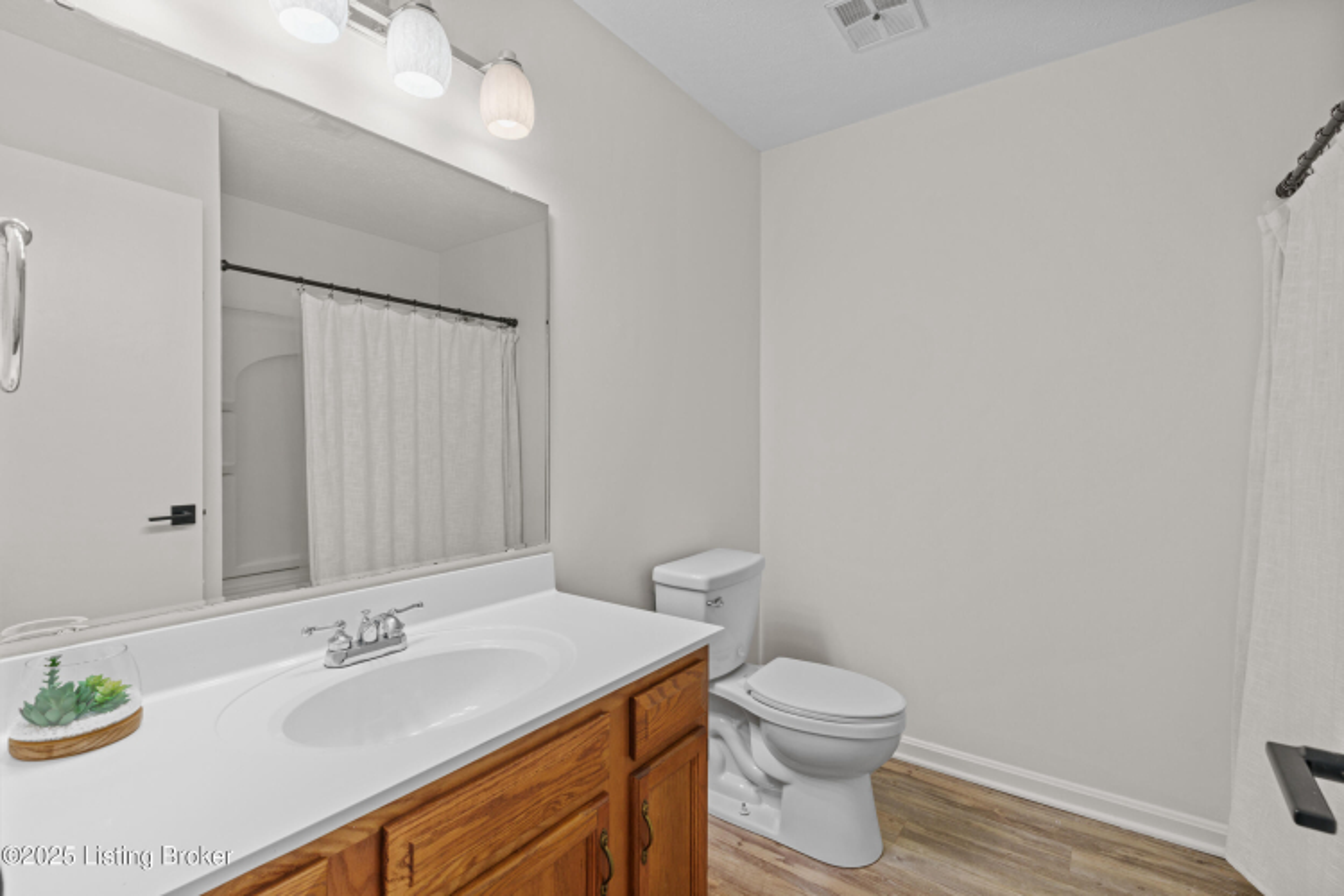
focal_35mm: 16
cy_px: 448
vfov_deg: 73.7
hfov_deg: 96.7
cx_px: 672
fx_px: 597
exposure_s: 1/3
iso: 400
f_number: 10
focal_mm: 16
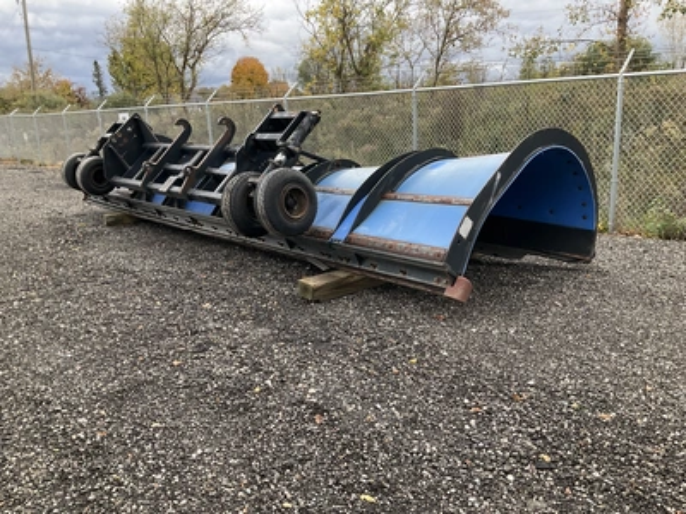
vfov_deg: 48.2
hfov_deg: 61.7
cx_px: 343
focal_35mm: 29
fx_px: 575
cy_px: 257
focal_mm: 3
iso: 25
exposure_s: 1/389
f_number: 1.8
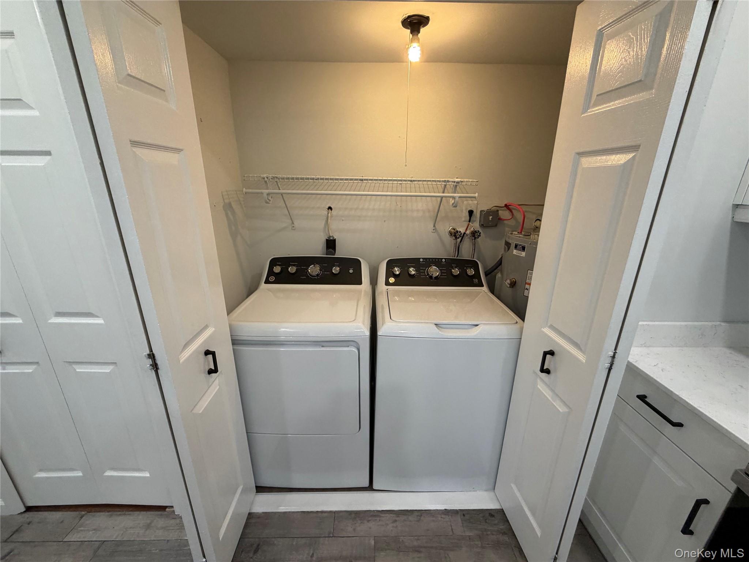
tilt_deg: -17.4
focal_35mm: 14
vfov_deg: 85.7
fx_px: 303
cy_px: 281
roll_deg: +0.6
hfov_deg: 102.1
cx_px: 374
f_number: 2.2
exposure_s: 1/120
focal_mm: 2.22
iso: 200
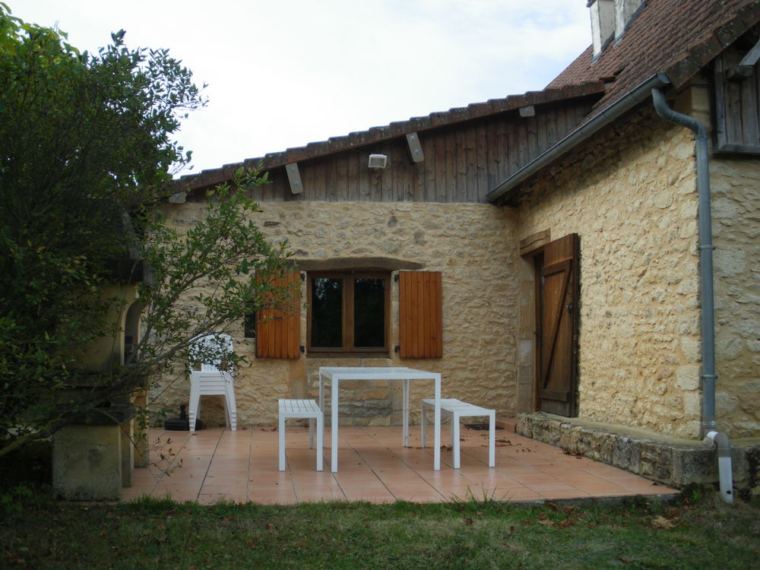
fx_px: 790
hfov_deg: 51.4
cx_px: 380
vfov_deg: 39.7
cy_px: 285
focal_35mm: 36
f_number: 3.5
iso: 64
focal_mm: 6.3
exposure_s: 1/400
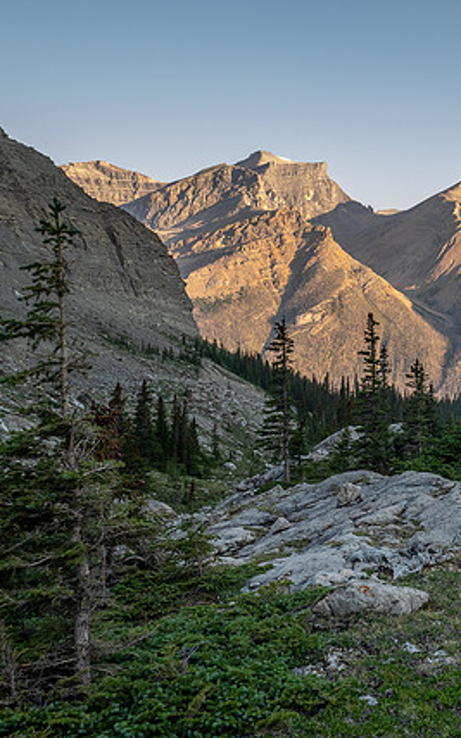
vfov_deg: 43.5
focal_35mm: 46
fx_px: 926
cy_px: 366
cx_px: 466
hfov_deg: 26.4
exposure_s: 1/60
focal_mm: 16
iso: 250
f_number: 8
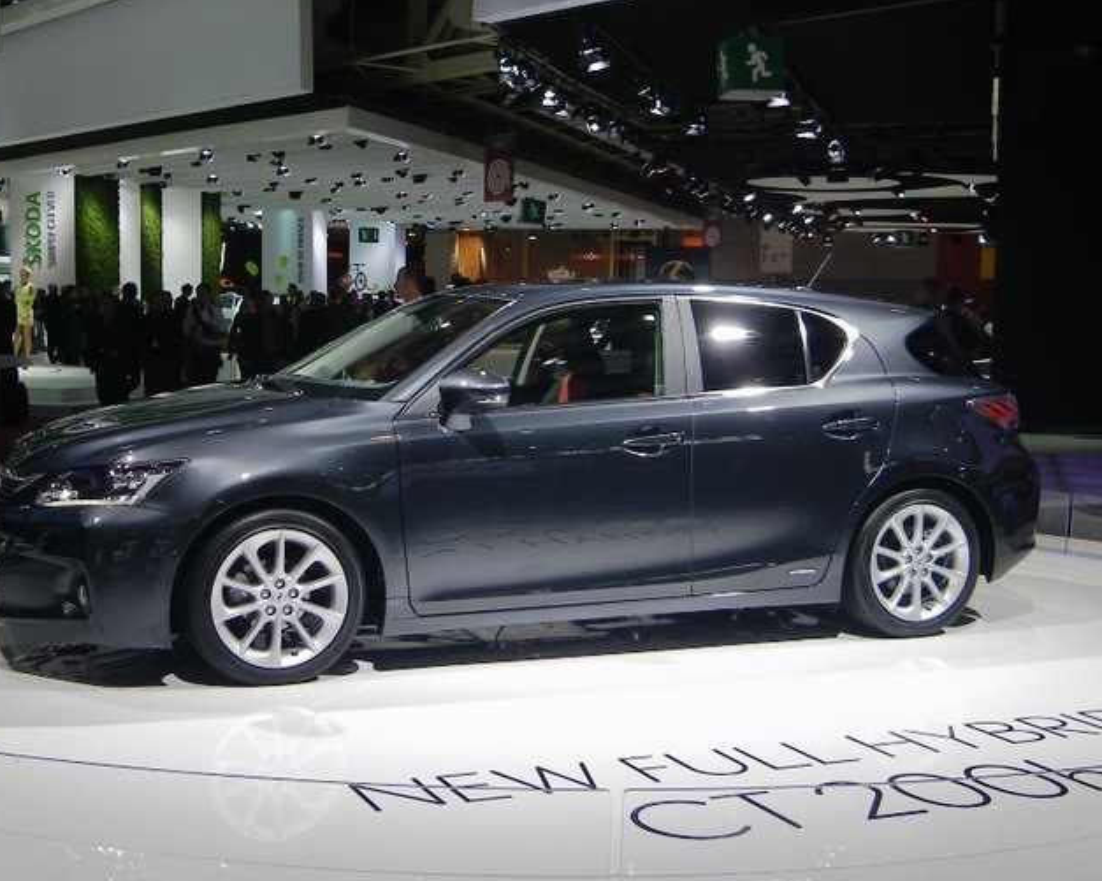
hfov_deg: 58.8
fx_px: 978
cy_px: 448
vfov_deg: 48.5
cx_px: 554
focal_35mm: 30
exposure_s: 1/160
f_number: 2.6
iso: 64
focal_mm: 4.9
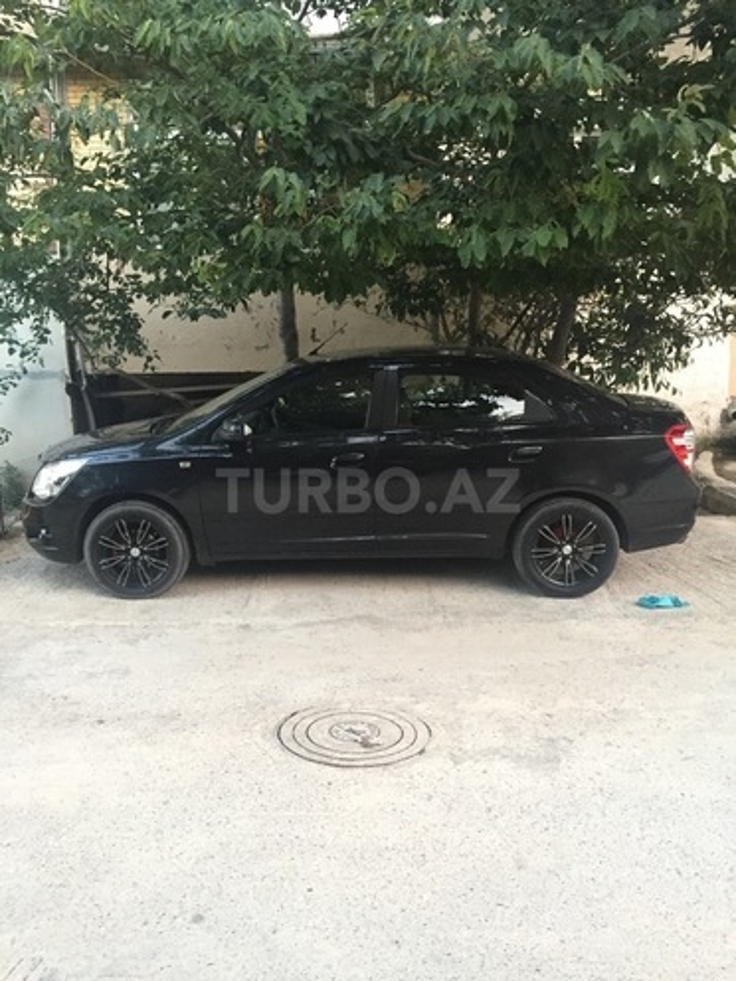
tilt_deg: -8.9
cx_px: 368
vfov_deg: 61.7
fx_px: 822
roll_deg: -0.4
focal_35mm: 29
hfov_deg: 48.2
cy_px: 490
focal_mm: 4.15
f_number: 2.2
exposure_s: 1/33
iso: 320
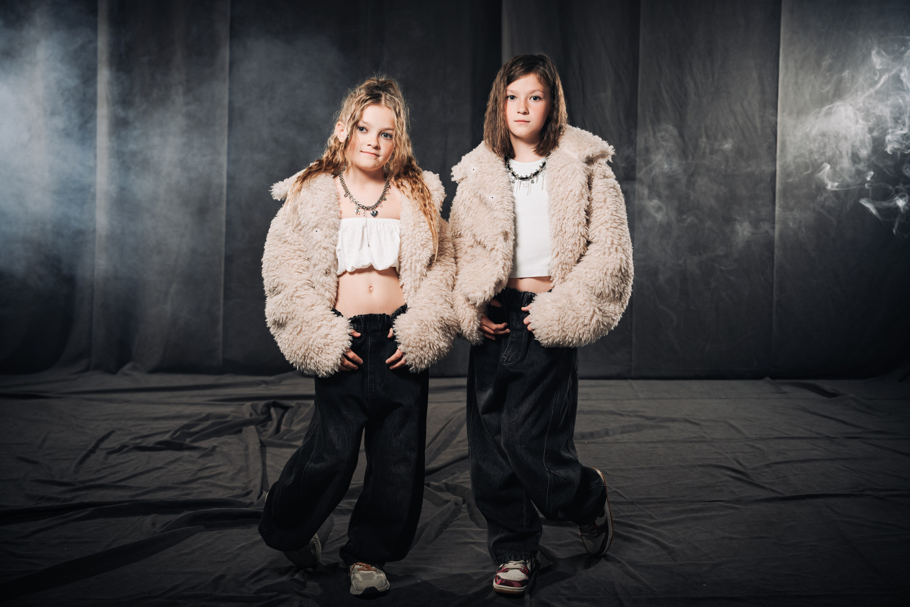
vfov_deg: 35.9
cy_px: 295
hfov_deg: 51.8
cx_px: 468
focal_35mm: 37
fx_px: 936
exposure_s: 1/125
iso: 400
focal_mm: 36
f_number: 3.5
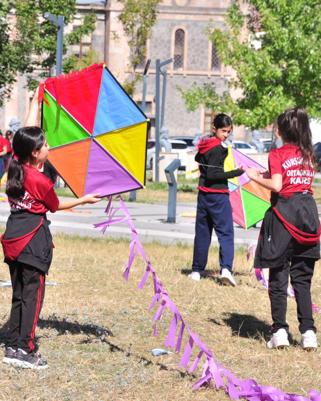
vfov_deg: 14.6
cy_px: 200
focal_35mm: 132
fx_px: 1568
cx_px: 98
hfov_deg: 11.7
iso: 400
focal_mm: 62
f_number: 9
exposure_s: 1/1250
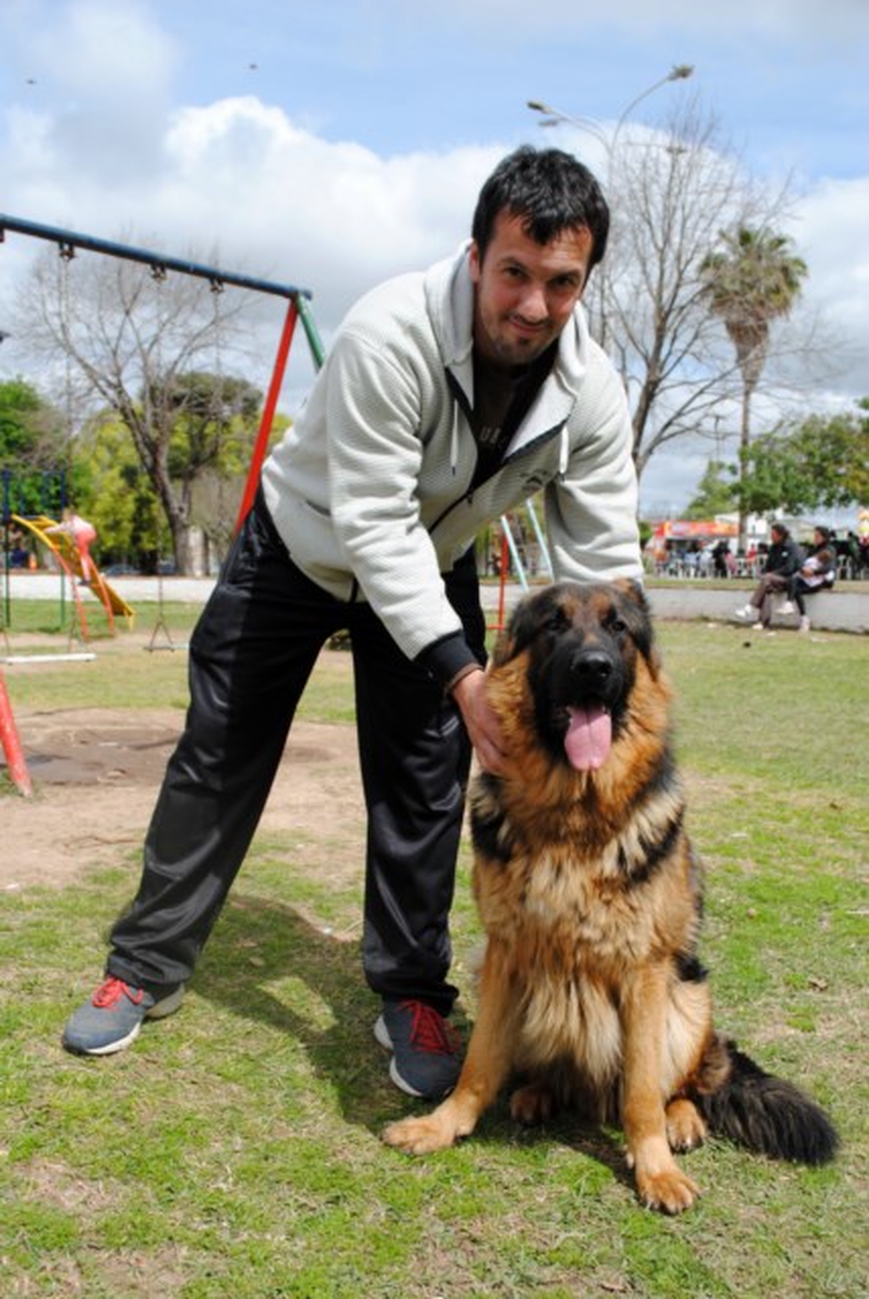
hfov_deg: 36.9
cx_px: 434
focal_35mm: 36
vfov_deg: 53.1
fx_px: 1301
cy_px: 650
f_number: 8
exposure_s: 1/320
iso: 100
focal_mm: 24
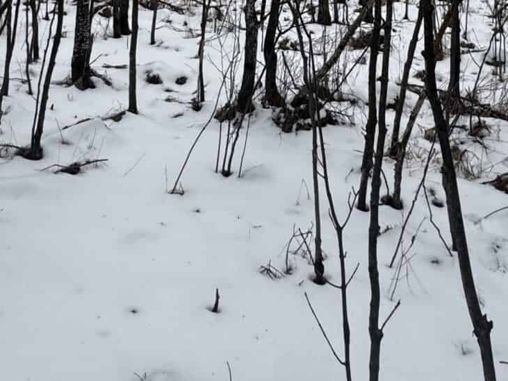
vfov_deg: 24.7
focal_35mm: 49
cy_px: -150
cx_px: 245
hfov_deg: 38.9
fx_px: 719
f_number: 2.2
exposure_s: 1/271
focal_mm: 2.22
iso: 40
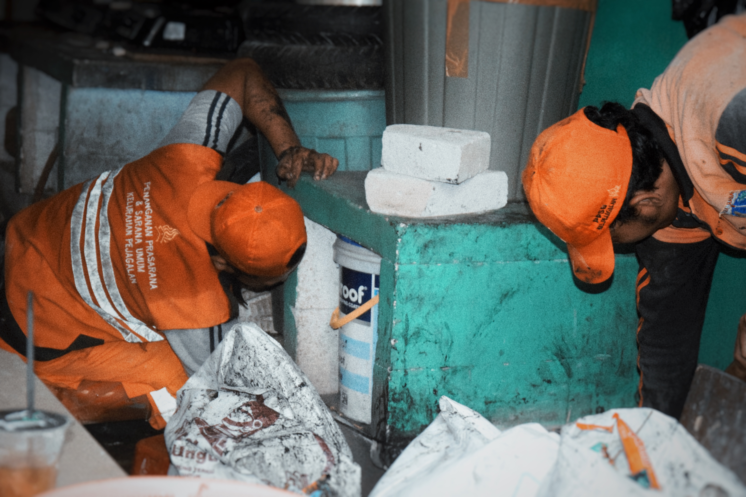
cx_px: 373
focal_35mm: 105
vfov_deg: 13.0
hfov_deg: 19.5
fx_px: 2176
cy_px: 248
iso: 3600
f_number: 5.3
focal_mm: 70
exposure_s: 1/125
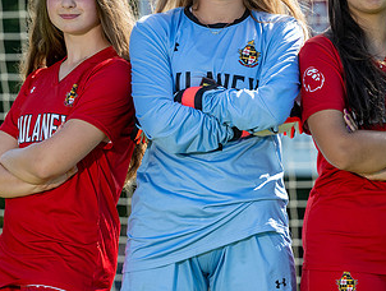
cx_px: 279
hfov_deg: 5.6
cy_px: 257
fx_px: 3946
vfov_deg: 4.2
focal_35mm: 353
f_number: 3.5
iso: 200
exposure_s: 1/800
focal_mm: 115
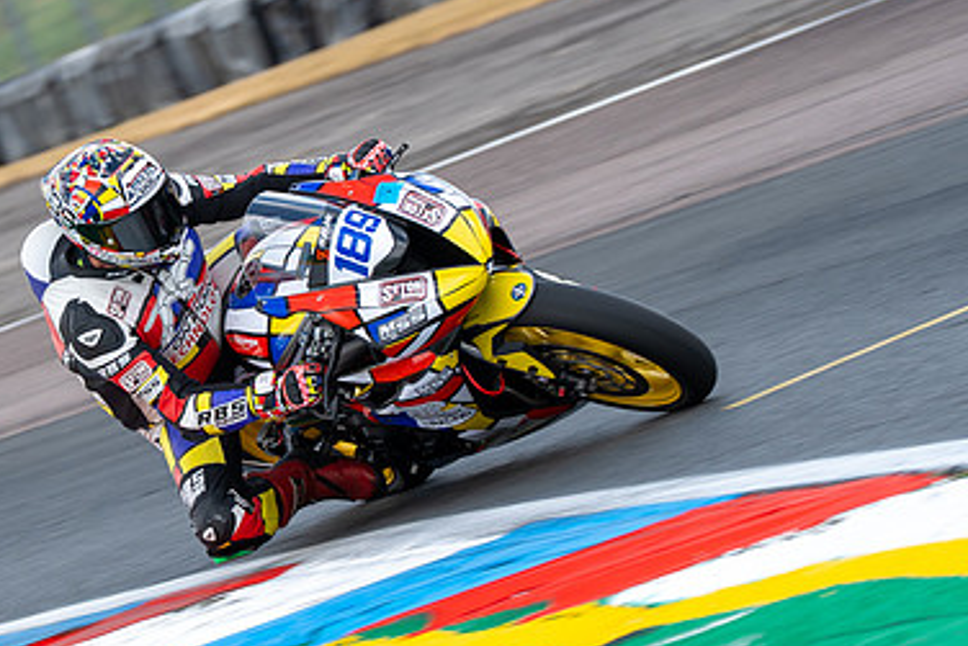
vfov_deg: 3.7
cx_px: 257
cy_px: 443
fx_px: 10087
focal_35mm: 375
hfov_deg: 5.5
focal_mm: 200
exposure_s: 1/250
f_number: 7.1
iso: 125
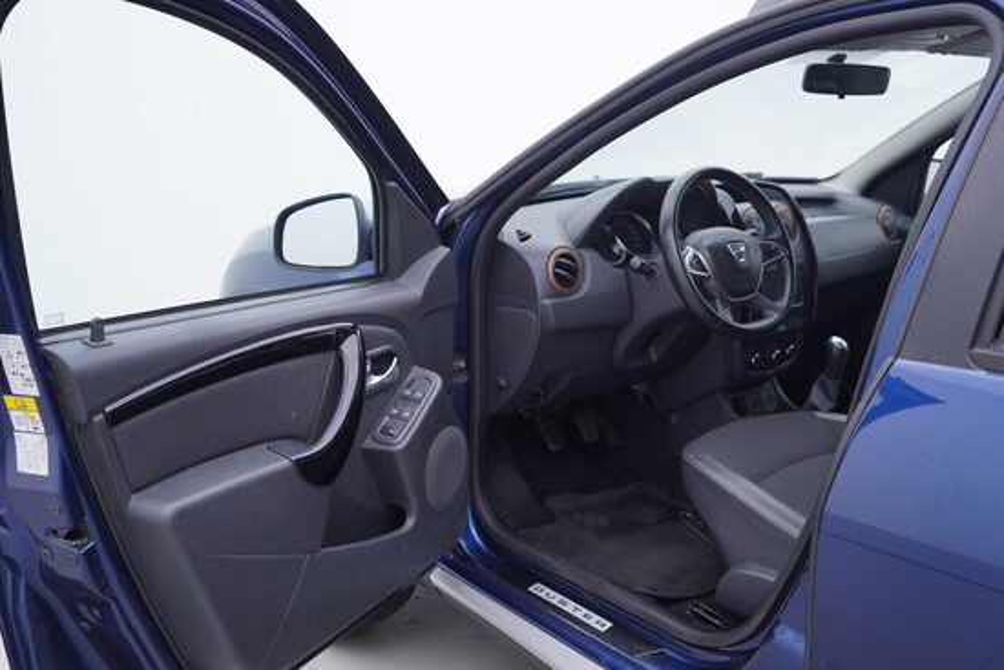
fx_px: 1004
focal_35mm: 36
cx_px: 502
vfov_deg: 36.9
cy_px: 335
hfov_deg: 53.1
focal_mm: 24
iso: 125
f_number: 3.2
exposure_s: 1/50
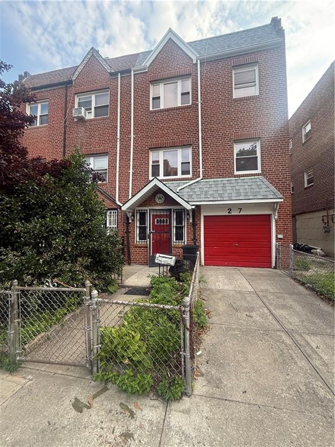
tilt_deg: +3.6
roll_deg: -0.7
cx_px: 168
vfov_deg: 102.1
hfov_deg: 85.7
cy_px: 224
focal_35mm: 14
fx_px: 181
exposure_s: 1/228
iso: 50
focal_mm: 2.22
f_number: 2.2
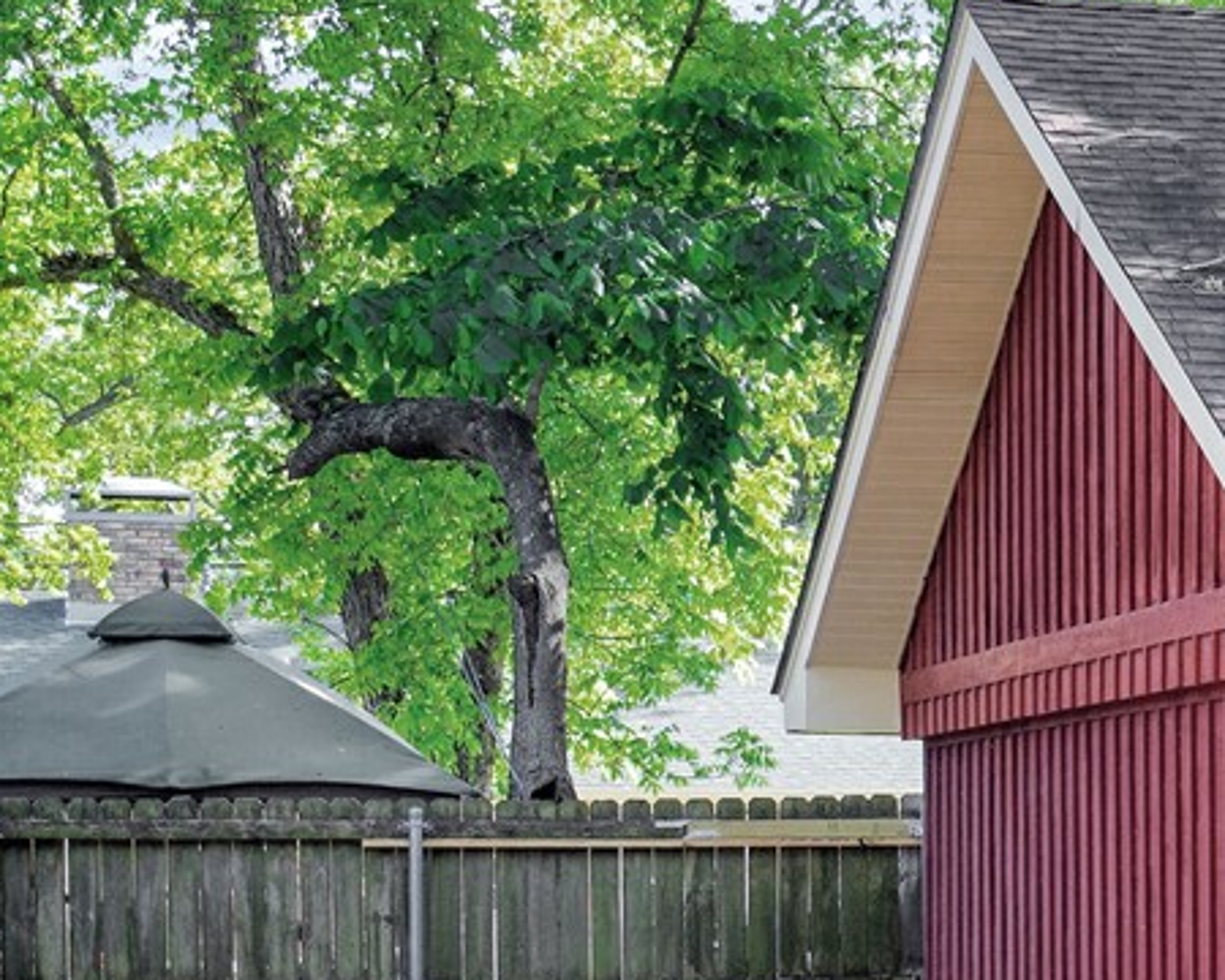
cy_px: 1067
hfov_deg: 12.1
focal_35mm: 145
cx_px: 2285
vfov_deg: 10.5
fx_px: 5257
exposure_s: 1/100
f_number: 6.3
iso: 100
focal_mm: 32
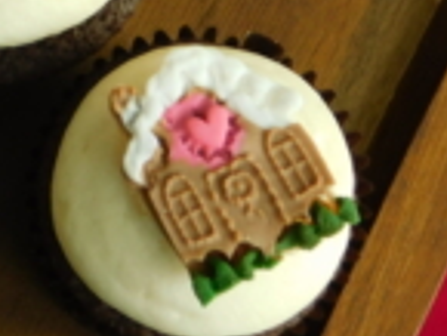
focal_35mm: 313
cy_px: -79
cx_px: -216
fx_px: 4045
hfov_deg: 6.3
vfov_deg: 4.7
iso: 125
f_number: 4.5
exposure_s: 1/40
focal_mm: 16.1
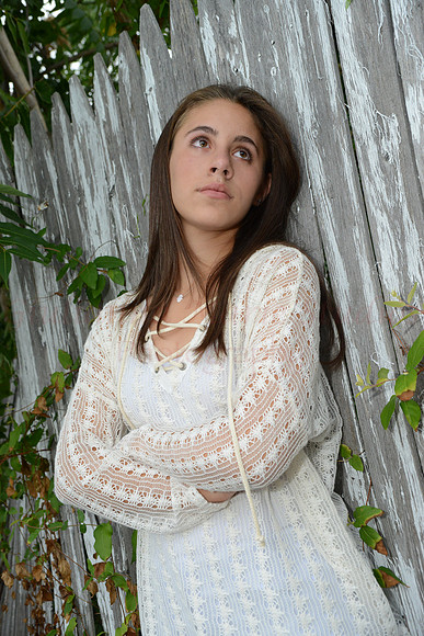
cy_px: 318
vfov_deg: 43.6
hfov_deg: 29.9
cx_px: 212
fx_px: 794
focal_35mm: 45
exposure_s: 1/125
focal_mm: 45
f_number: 9
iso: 1600
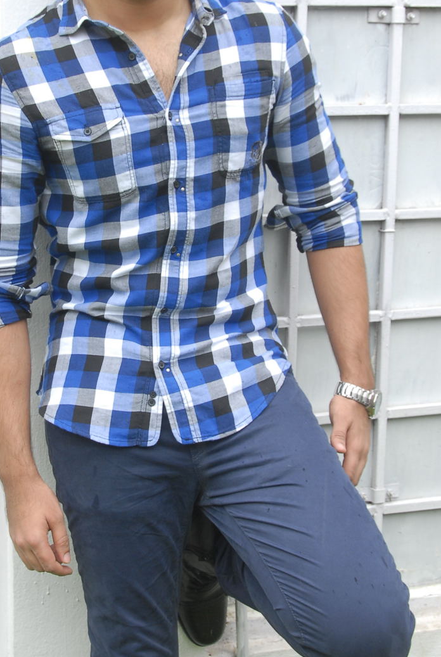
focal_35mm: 72
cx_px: 137
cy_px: 272
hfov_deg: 19.0
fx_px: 1313
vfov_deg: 28.1
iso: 320
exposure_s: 1/125
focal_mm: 31
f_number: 8
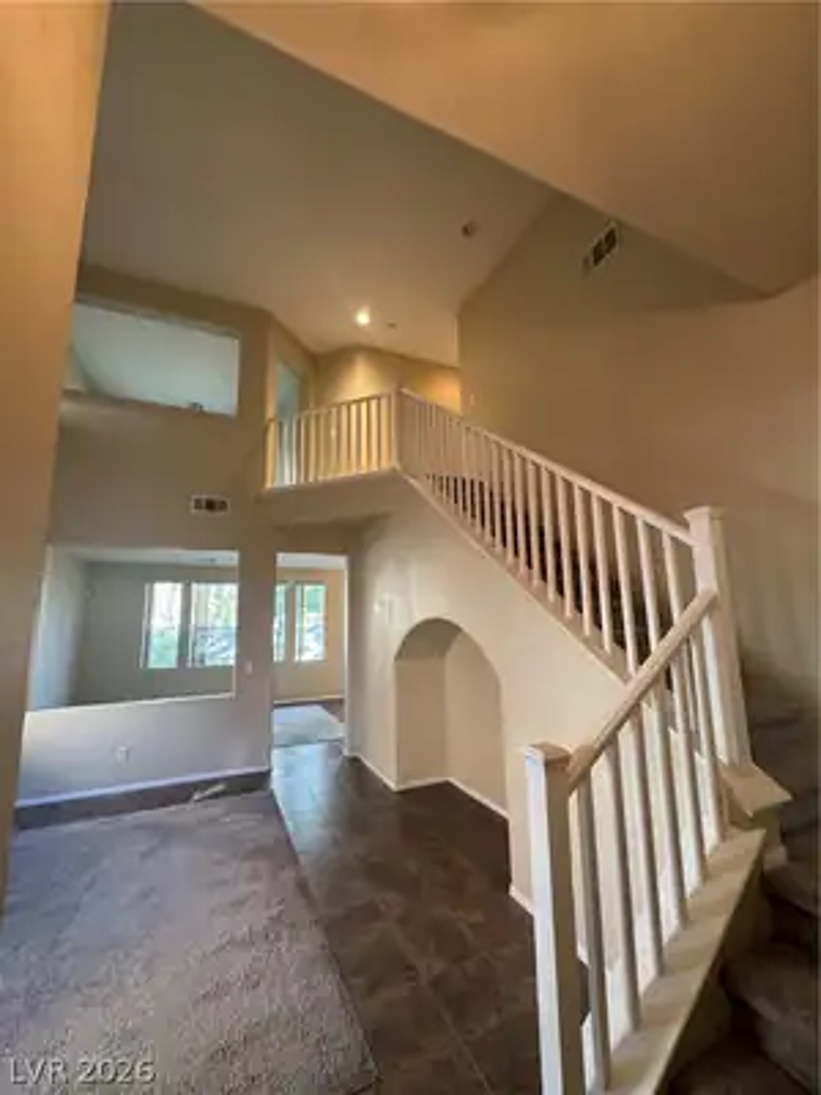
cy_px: 548
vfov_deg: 102.1
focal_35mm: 14
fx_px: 443
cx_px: 410
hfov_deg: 85.7
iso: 250
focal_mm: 2.22
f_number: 2.2
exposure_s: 1/60
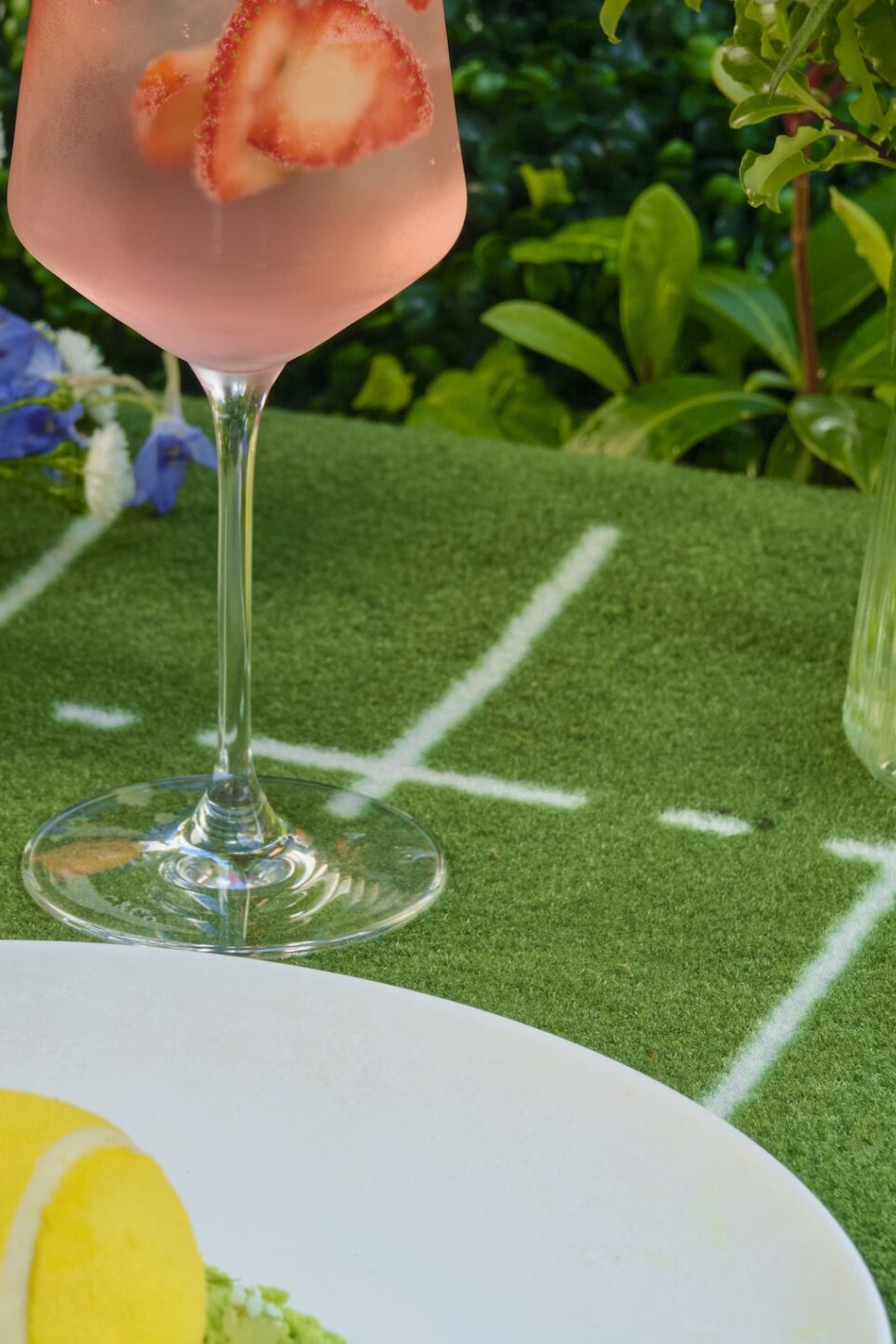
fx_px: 5450
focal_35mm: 146
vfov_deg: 14.0
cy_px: 442
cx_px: 288
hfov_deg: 9.4
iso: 400
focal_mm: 55
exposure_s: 1/160
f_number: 7.1
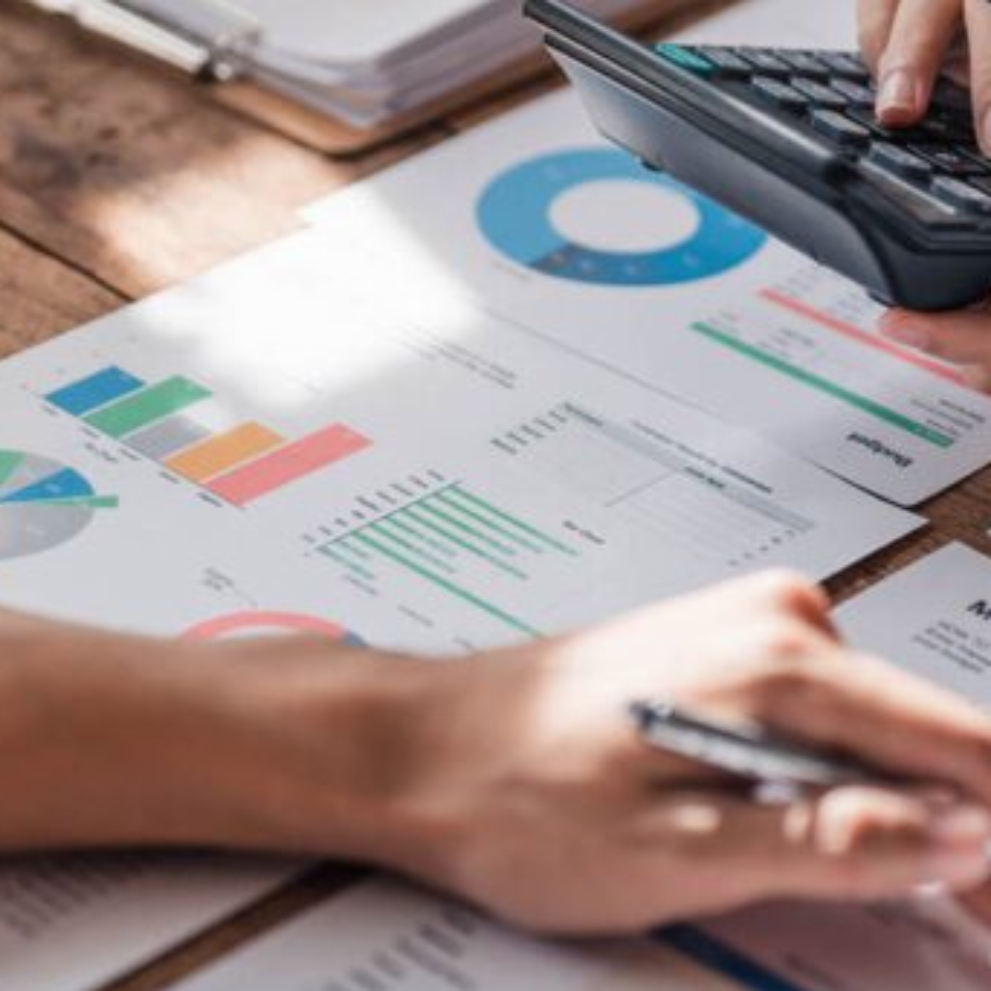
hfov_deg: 11.7
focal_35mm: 149
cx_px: 698
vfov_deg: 11.7
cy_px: 229
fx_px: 4826
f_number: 1.8
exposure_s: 1/800
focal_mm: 50
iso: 100
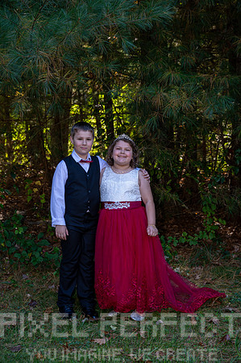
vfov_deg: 26.7
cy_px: 182
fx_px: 765
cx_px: 120
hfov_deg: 17.9
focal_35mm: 76
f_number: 6
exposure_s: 1/60
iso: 220
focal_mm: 76
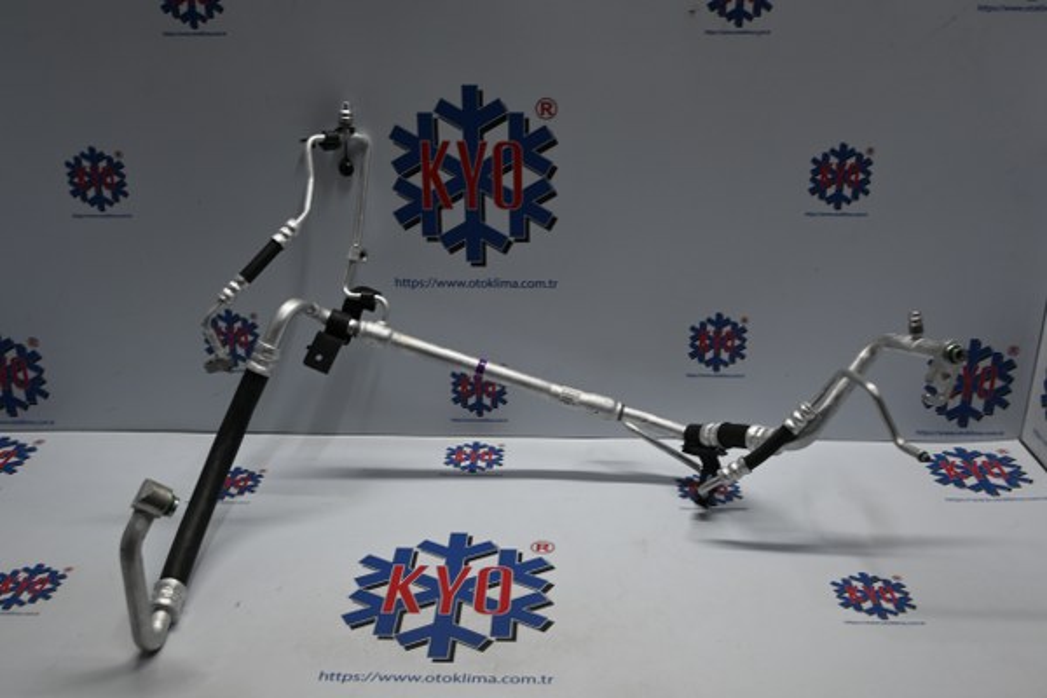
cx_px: 524
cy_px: 349
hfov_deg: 52.2
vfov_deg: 36.2
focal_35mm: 37
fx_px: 1069
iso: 160
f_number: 4.2
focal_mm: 24.5
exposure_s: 1/40
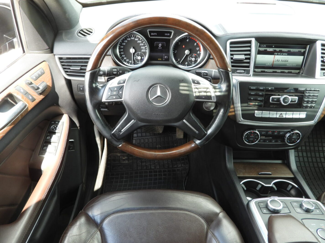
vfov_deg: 56.8
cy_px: 122
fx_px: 225
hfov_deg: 71.6
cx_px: 162
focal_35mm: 24
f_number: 2.8
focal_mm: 4.3
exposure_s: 1/50
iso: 100
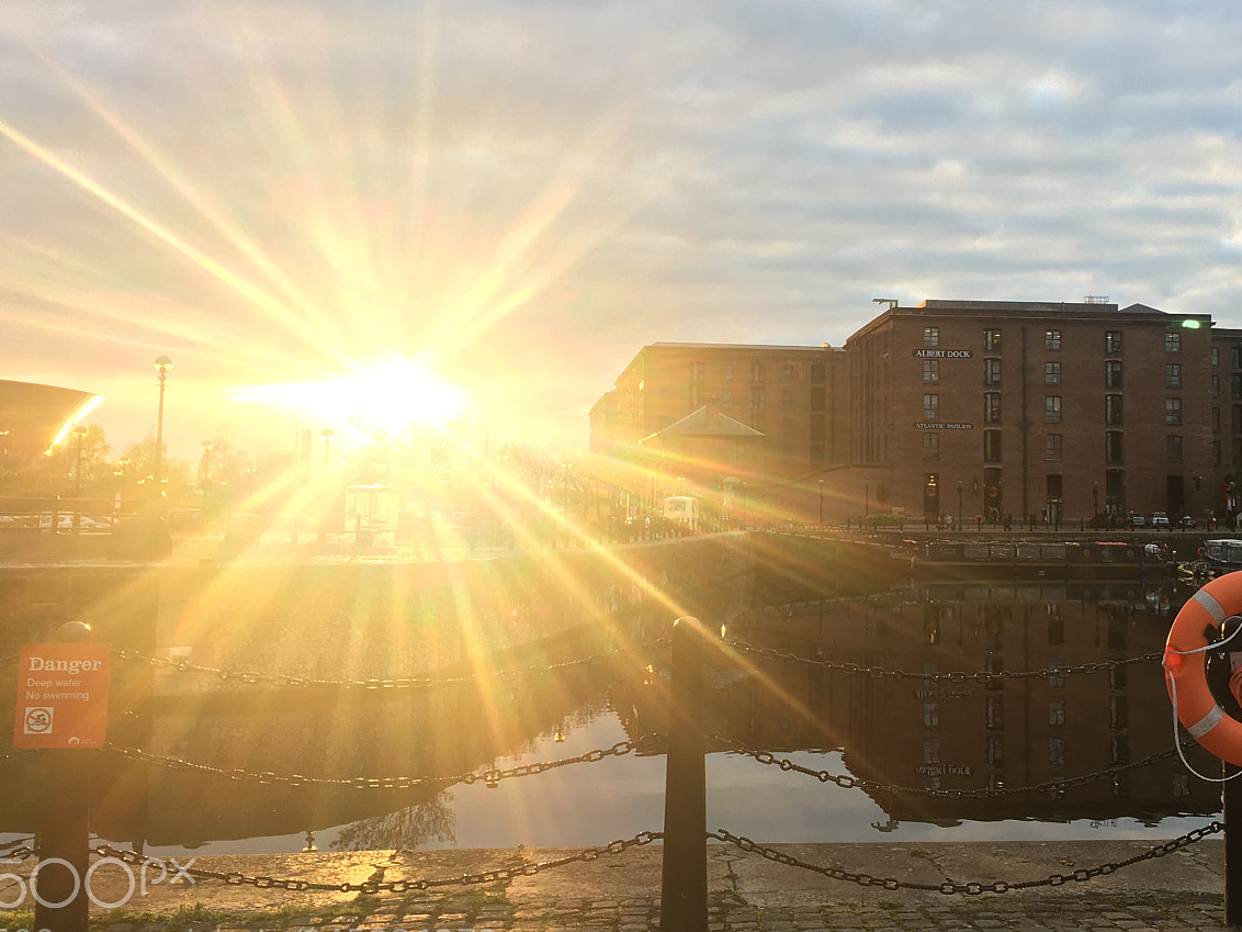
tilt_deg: +5.9
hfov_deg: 45.3
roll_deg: -0.1
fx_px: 1471
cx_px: 801
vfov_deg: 35.0
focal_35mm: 41
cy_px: 369
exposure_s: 1/100
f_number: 2.2
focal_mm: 4.15
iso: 25
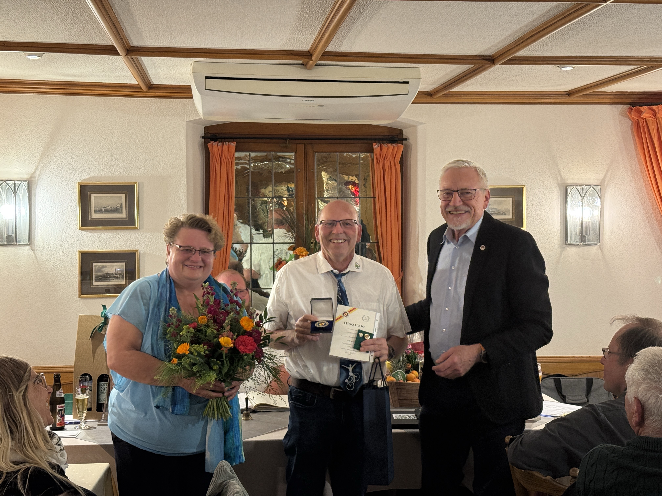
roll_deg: +0.1
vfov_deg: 30.3
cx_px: 331
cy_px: 248
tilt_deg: -1.7
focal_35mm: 48
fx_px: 918
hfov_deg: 39.7
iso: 250
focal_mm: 6.76
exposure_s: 1/50
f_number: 1.78
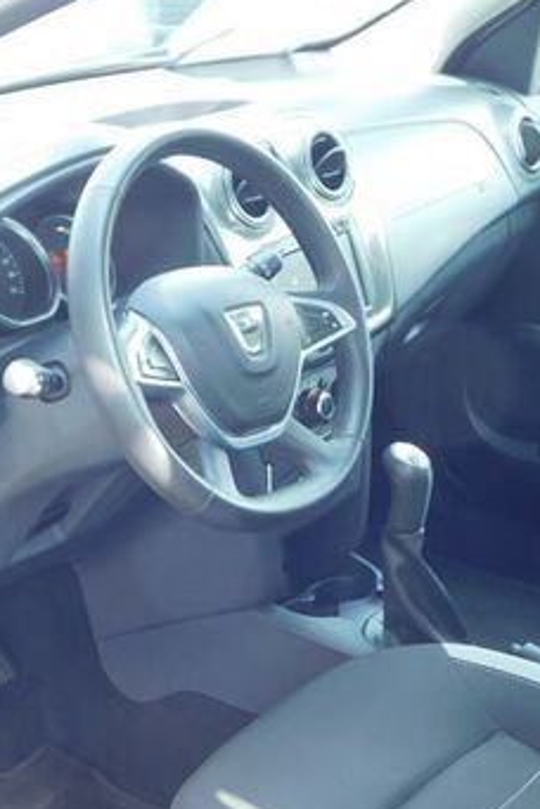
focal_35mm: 73
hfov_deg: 18.5
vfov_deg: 27.5
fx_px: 1642
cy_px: 549
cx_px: 107
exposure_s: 1/30
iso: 125
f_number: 3.2
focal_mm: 5.3
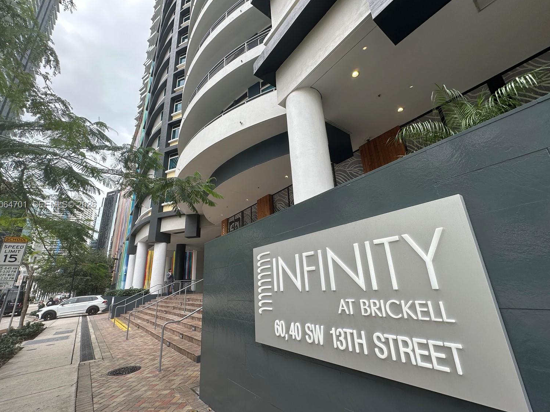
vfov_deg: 81.8
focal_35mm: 15
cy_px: 205
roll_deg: +3.0
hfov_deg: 98.2
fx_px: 238
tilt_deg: +17.7
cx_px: 276
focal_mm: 2.22
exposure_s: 1/221
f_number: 2.2
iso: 40
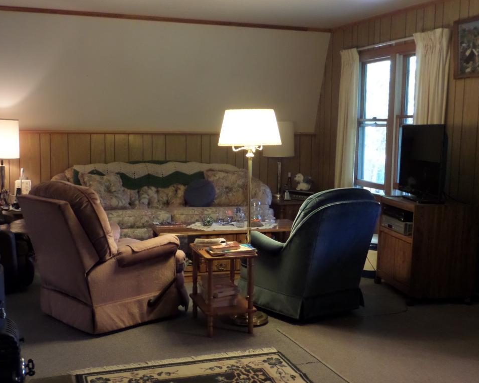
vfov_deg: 34.9
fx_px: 609
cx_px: 229
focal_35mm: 43
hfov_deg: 42.9
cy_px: 191
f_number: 3.6
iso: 800
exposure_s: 1/20
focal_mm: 6.8
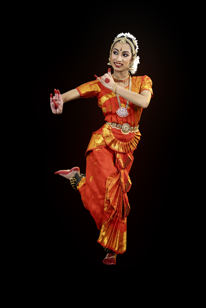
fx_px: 652
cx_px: 103
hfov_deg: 17.9
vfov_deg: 26.7
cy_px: 154
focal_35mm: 76
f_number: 2.8
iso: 1250
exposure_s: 1/160
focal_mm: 76
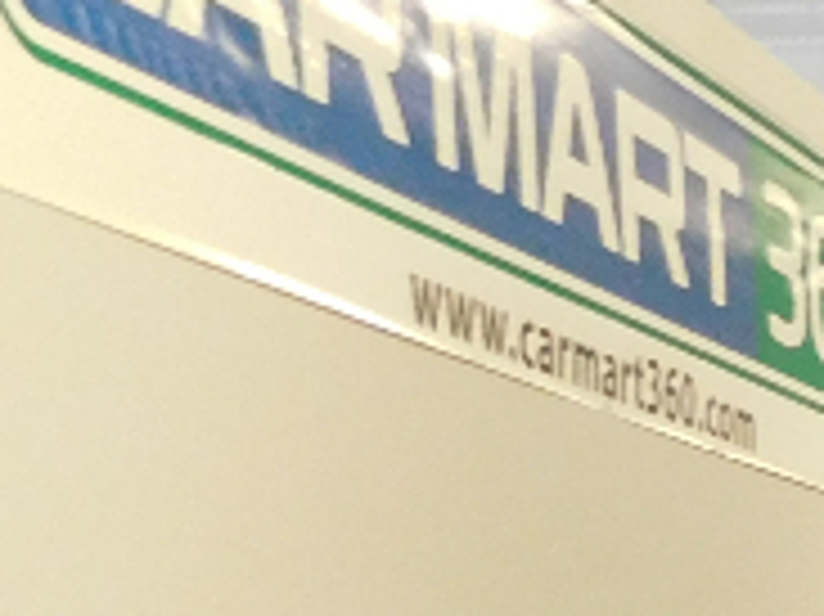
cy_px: 1277
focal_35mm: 129
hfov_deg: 12.9
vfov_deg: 10.5
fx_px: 3069
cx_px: 1756
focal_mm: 4
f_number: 3
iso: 400
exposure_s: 1/20
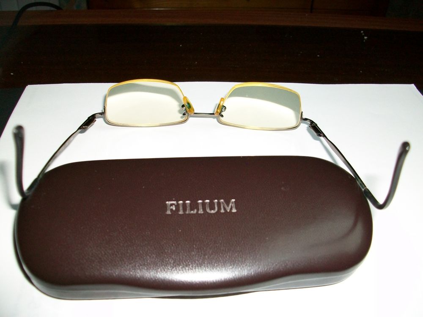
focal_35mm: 34
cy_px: 158
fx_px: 415
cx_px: 212
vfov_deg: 41.8
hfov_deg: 54.0
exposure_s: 1/60
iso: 120
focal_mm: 5.7
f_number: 2.8
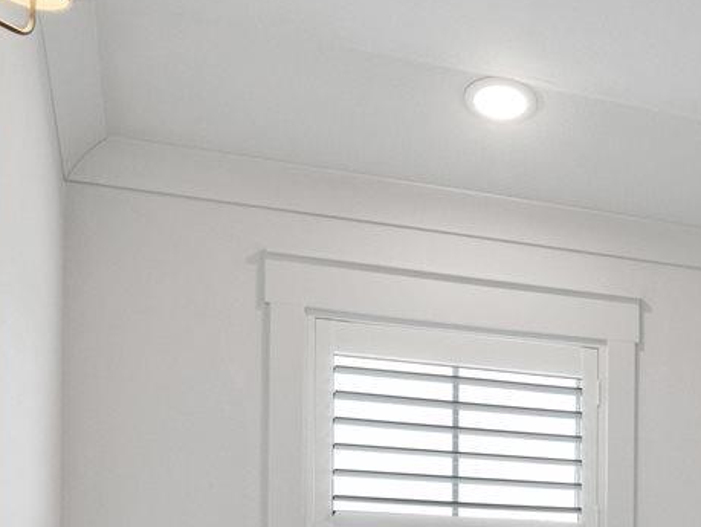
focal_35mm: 62
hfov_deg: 27.0
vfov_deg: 21.9
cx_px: 866
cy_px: 630
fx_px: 1259
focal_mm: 14.5
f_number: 13
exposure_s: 1/15
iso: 400
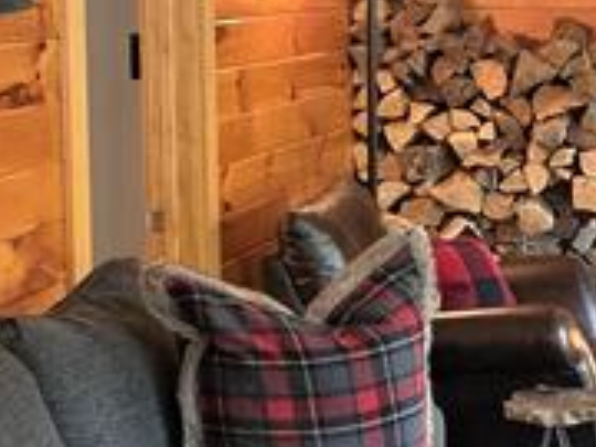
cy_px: 185
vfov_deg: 13.6
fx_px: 1877
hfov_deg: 17.0
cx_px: 763
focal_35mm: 109
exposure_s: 1/120
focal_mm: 6.5
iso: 500
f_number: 1.4
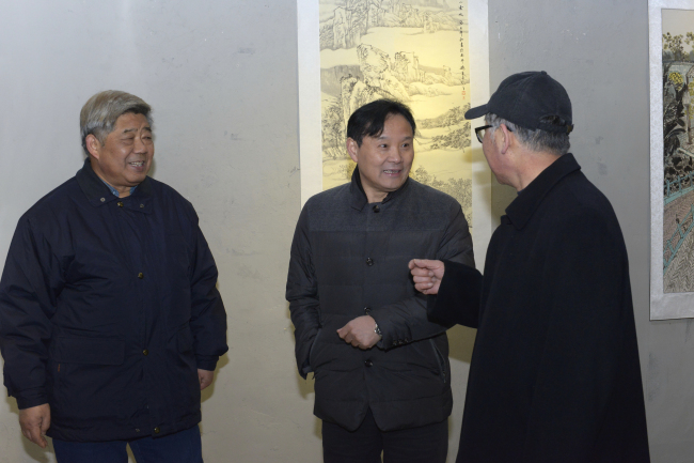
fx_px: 964
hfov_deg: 39.6
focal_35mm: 50
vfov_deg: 27.0
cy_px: 232
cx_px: 347
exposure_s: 1/320
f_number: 9
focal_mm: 50
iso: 3200
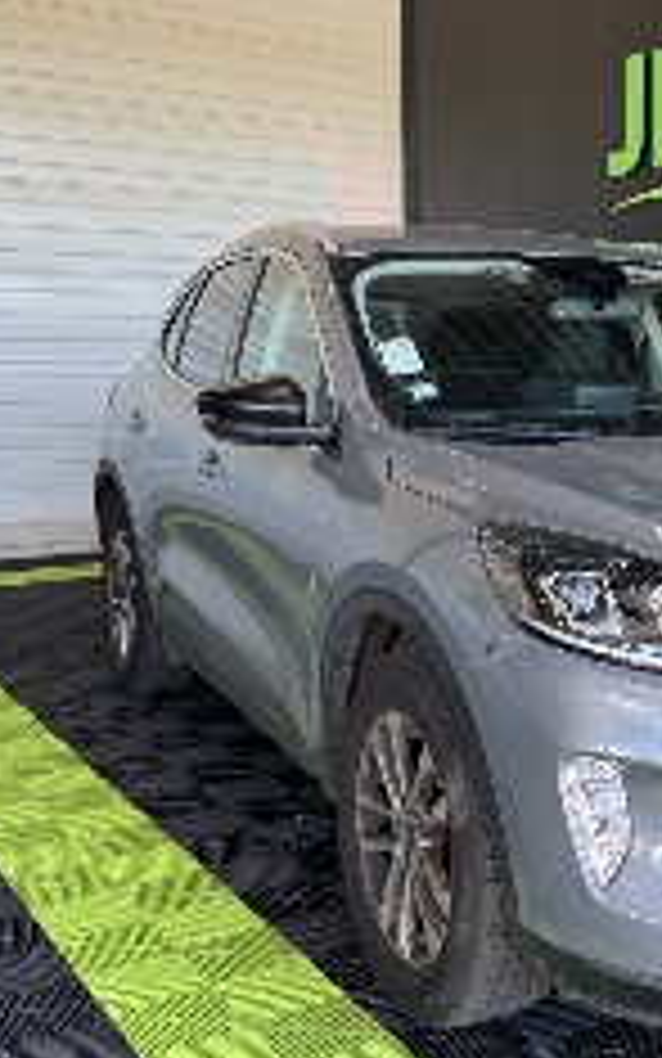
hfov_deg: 27.0
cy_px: 473
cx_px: 667
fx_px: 1298
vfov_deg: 44.3
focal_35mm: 45
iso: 100
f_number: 1.78
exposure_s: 1/201
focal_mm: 6.76
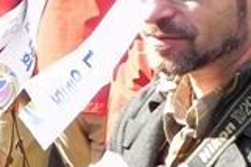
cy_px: -41
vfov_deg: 4.2
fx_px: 2264
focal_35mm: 325
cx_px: 50
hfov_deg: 6.3
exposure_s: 1/149
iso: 160
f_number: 4
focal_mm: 15.1
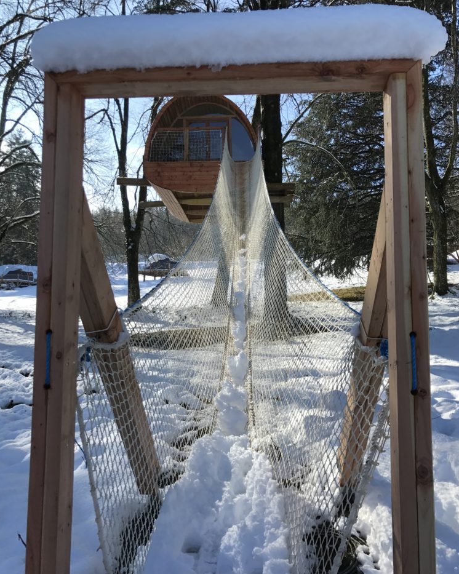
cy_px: 290
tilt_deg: +5.7
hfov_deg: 48.5
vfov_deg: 58.8
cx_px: 232
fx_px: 510
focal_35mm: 30
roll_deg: -1.4
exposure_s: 1/1916
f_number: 1.8
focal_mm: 3.99
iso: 20
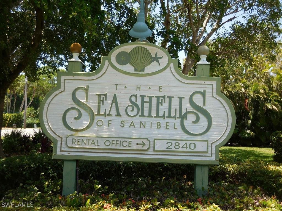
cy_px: 106
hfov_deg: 47.9
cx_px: 141
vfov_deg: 36.8
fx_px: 318
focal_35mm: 39
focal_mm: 7
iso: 125
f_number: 3.9
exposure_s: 1/400
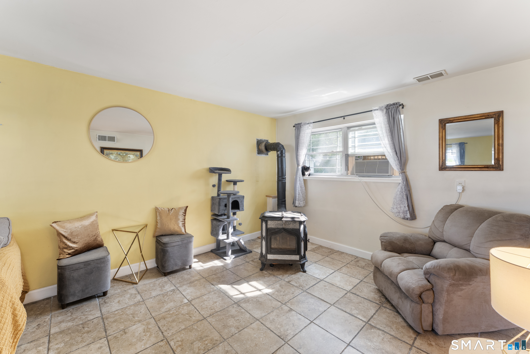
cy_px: 177
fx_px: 206
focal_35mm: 14
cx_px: 265
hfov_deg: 104.3
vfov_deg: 81.2
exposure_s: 1/3
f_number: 8
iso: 800
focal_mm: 14
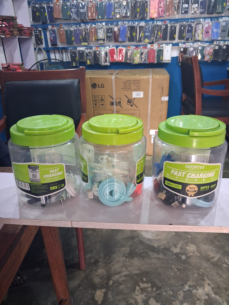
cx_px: 114
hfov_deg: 51.4
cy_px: 152
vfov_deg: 65.3
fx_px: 238
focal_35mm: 27
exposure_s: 1/40
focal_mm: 4
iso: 400
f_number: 1.8
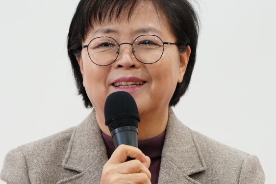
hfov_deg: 3.2
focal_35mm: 639
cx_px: 103
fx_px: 4901
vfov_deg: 2.2
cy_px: 168
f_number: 2.8
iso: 800
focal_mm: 200
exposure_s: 1/160
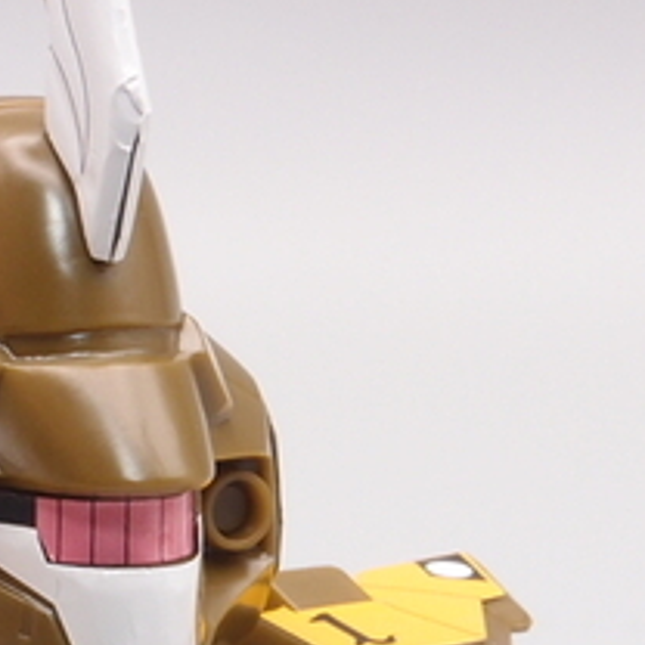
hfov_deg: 6.1
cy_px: 654
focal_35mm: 285
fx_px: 6008
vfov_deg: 6.1
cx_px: -47
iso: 100
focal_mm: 18.15
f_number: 8
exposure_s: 1/4
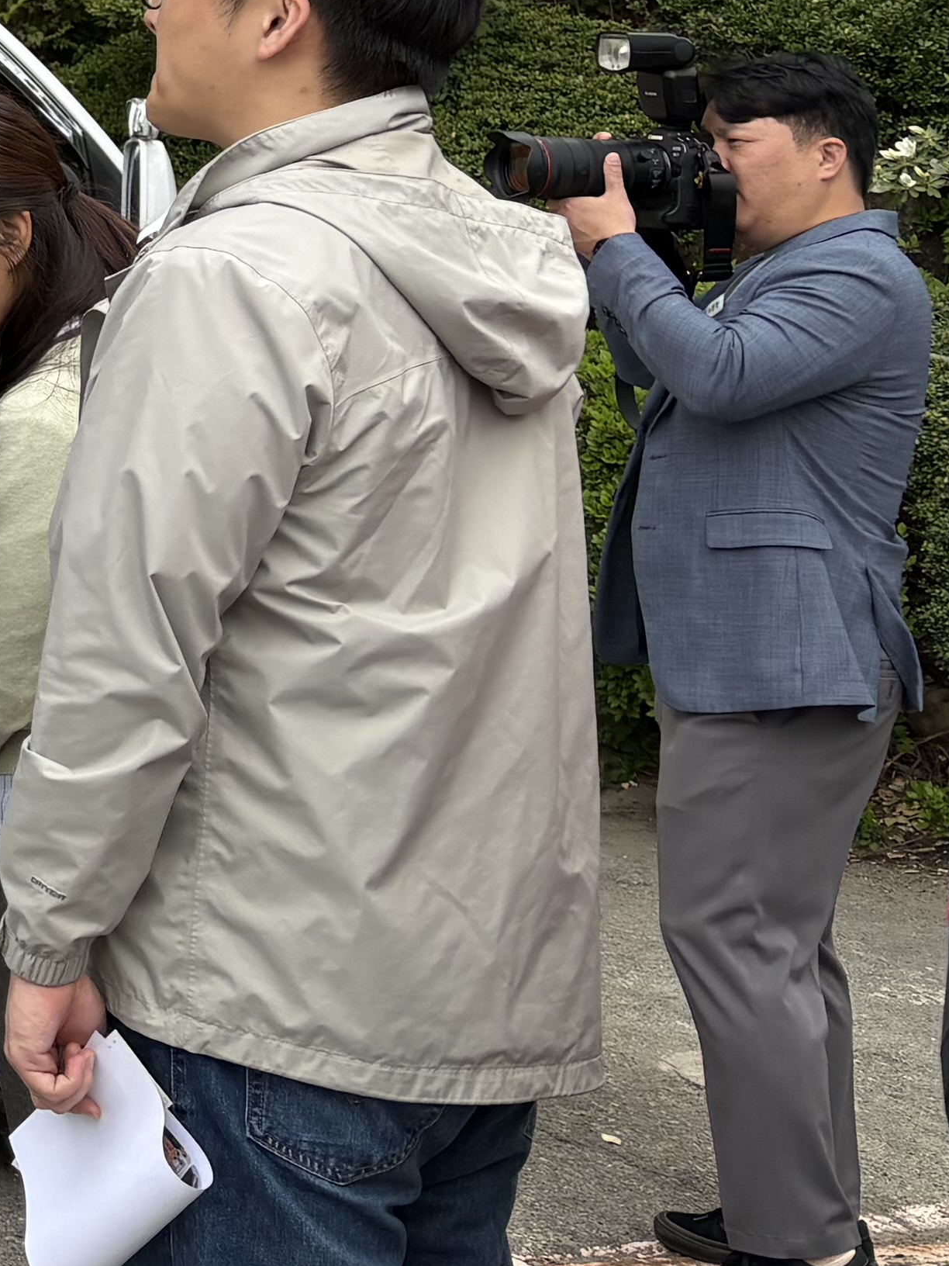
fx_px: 3326
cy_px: 19
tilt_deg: +1.5
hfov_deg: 13.0
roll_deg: -0.2
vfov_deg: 20.9
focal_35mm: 91
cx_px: -1196
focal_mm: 5.96
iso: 50
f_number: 1.6
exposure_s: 1/739
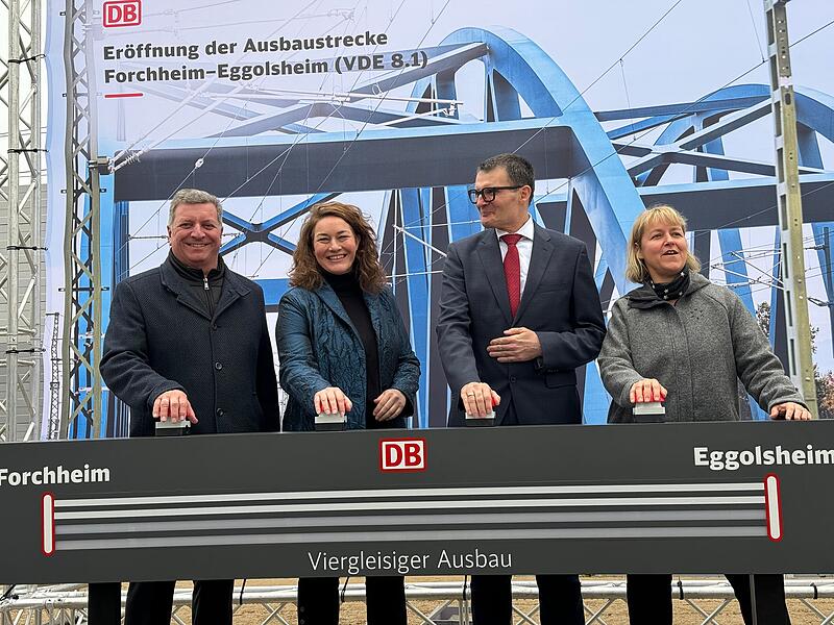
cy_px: 312
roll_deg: +1.4
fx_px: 1156
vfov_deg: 30.3
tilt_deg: +7.9
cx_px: 417
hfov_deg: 39.7
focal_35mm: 48
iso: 64
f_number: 1.78
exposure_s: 1/412
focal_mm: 6.76
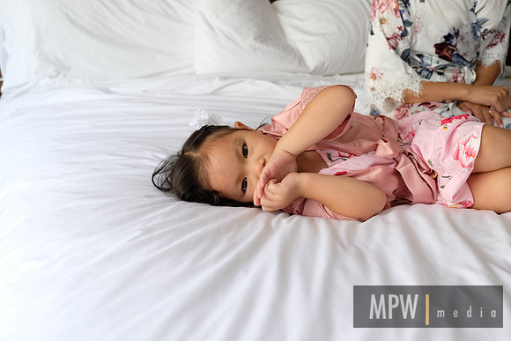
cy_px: 170
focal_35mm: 31
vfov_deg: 42.3
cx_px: 256
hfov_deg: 60.3
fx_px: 440
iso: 2000
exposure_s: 1/160
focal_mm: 20.6
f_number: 2.8
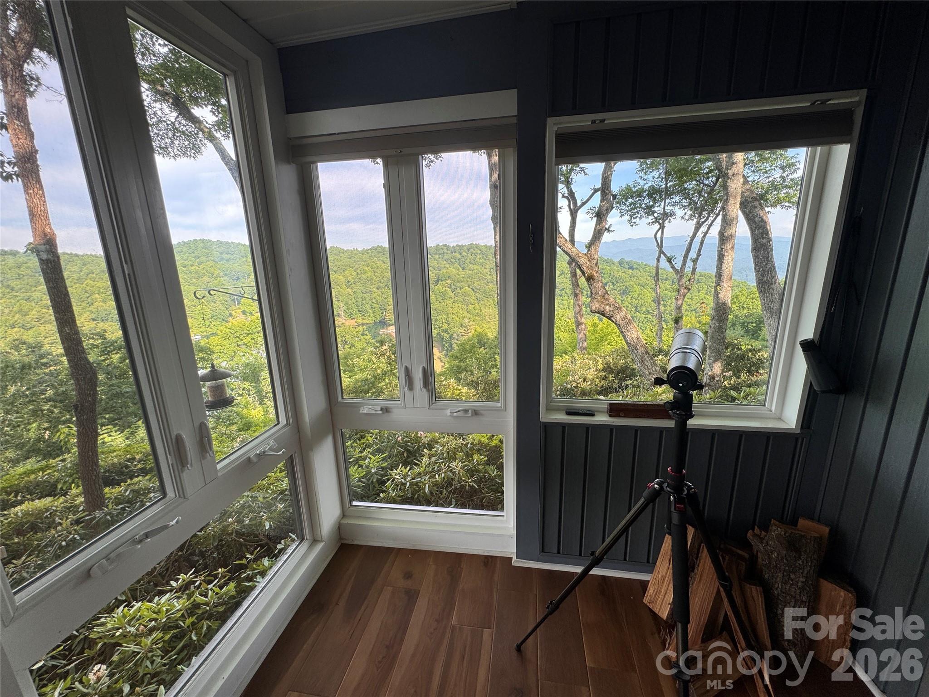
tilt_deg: -13.1
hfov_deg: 102.1
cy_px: 348
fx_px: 376
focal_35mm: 14
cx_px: 464
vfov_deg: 85.7
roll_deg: +1.7
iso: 40
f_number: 2.2
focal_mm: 2.22
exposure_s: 1/145
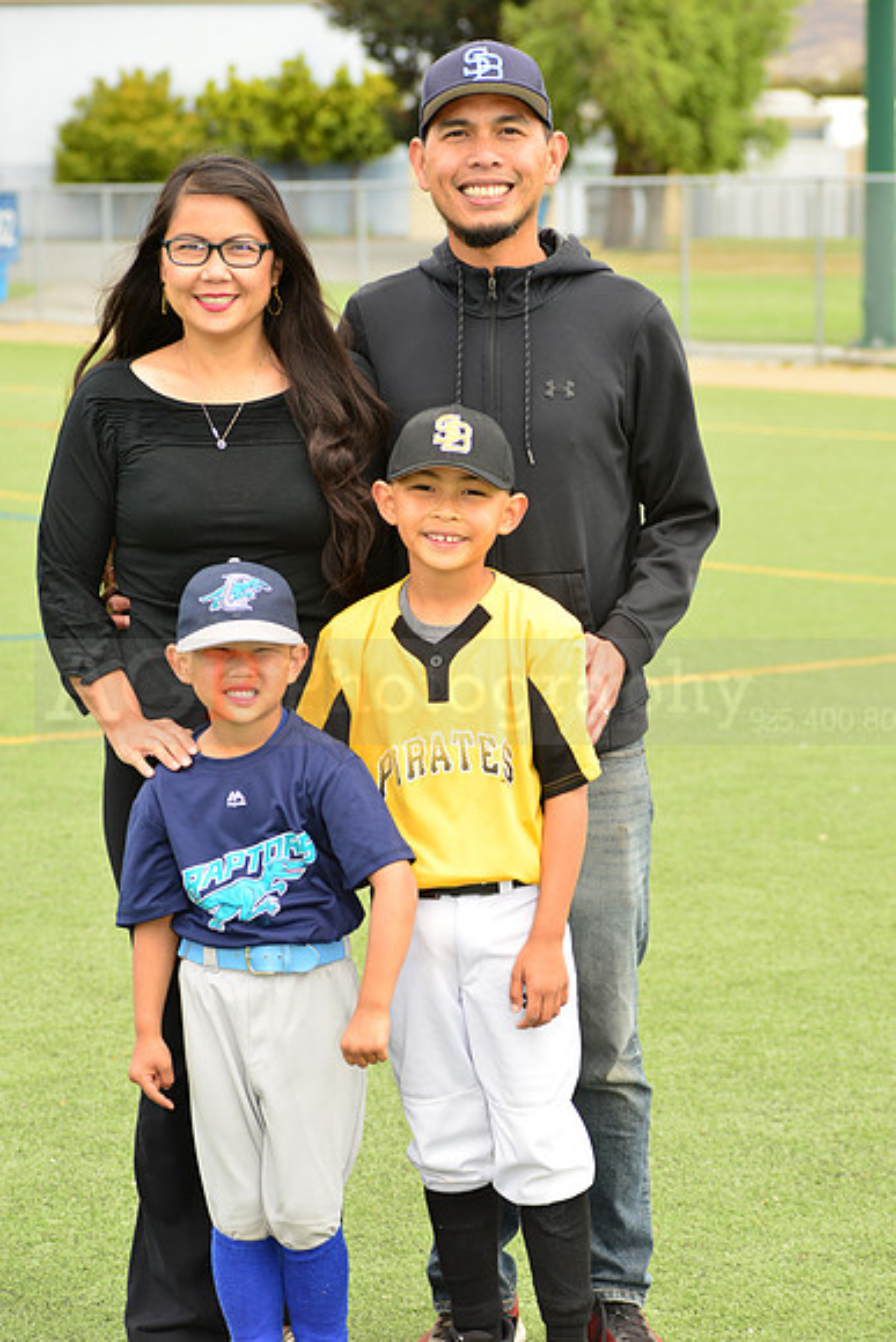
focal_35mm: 116
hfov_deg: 11.8
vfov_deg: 17.6
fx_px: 4328
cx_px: 448
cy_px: 671
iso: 250
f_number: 8
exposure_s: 1/200
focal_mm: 116
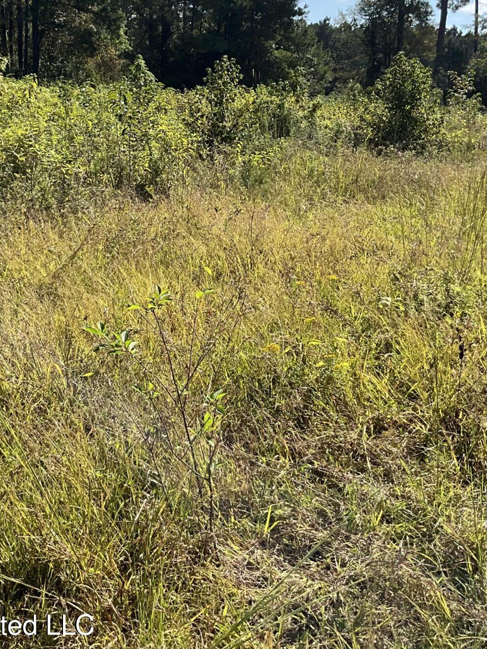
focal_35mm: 44
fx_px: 825
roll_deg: -0.6
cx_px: 172
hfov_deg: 32.7
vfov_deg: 41.9
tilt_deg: -4.7
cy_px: 178
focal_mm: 3
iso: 25
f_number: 1.8
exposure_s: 1/1490
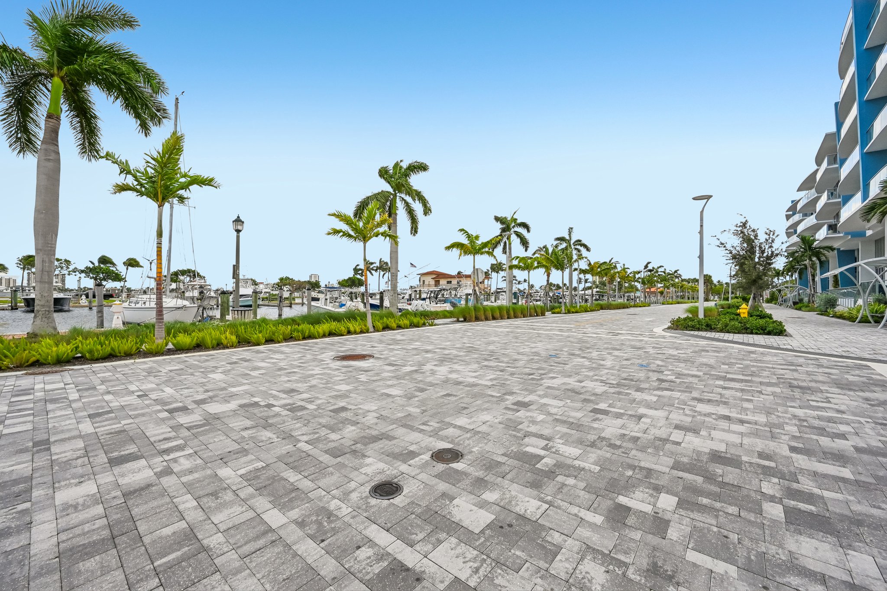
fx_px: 345
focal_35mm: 14
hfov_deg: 104.3
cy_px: 296
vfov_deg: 81.2
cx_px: 444
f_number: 8
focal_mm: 14
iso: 400
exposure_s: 1/400
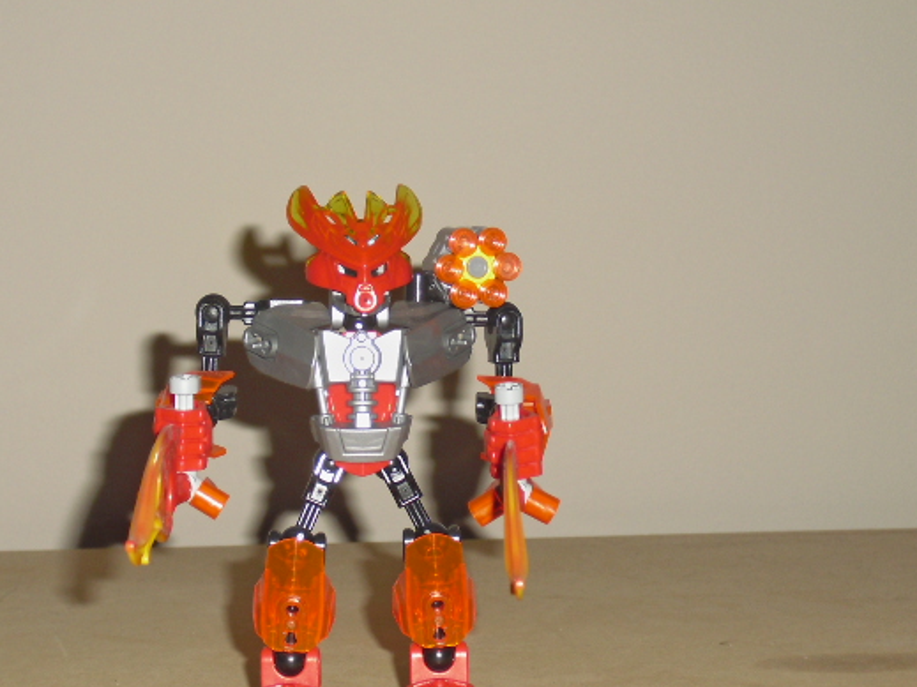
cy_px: 371
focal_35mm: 90
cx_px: 364
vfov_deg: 16.4
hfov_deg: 21.7
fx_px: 2384
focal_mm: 13.1
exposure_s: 1/60
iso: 200
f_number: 4.6
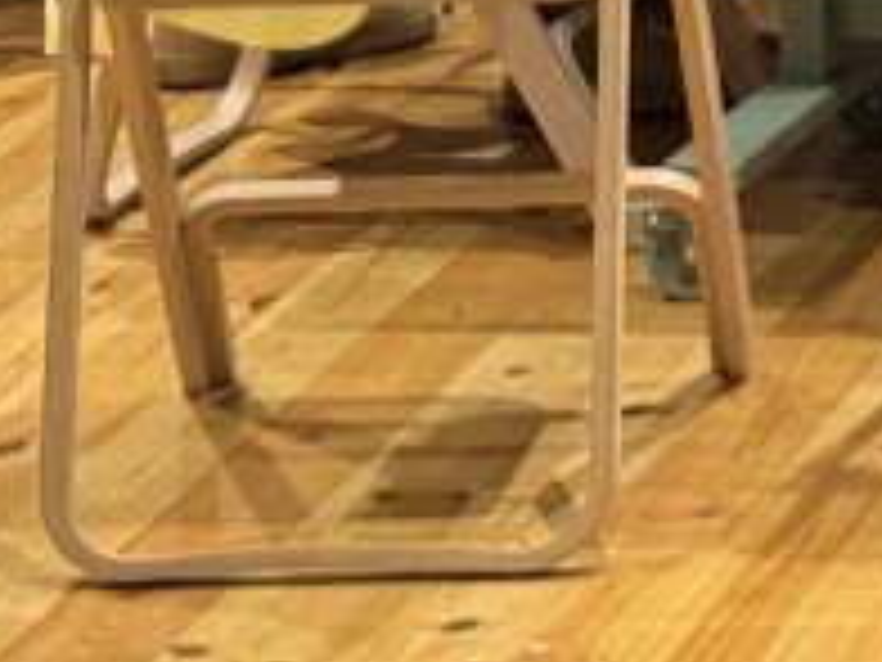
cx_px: 1719
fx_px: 6242
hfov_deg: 7.8
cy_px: -964
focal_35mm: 245
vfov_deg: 5.8
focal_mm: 6.8
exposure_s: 1/60
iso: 250
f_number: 1.8
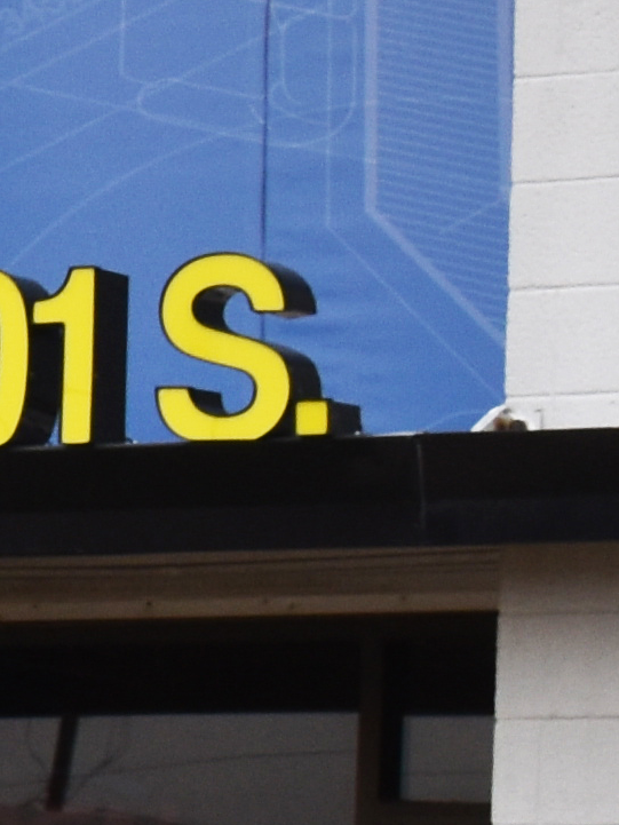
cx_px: -2079
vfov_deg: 6.6
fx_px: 7151
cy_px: 611
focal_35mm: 300
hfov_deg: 4.5
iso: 280
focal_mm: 25
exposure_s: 1/250
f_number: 8
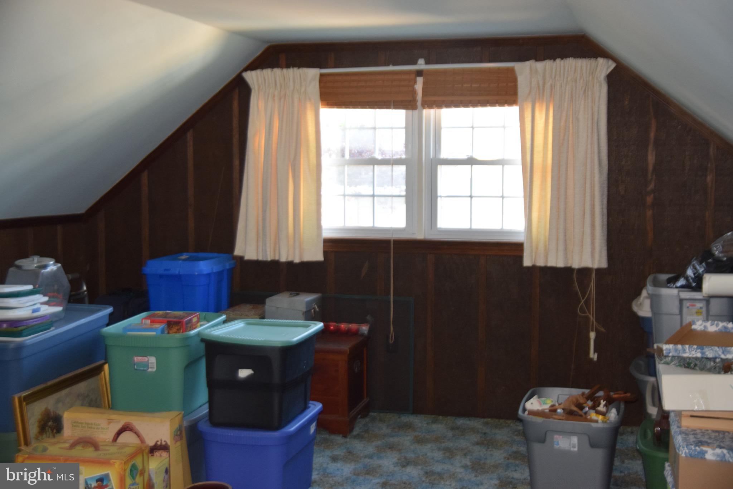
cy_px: 244
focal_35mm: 48
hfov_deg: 41.1
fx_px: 977
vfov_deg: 28.1
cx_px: 366
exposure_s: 1/60
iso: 1000
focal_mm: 32
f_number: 4.2
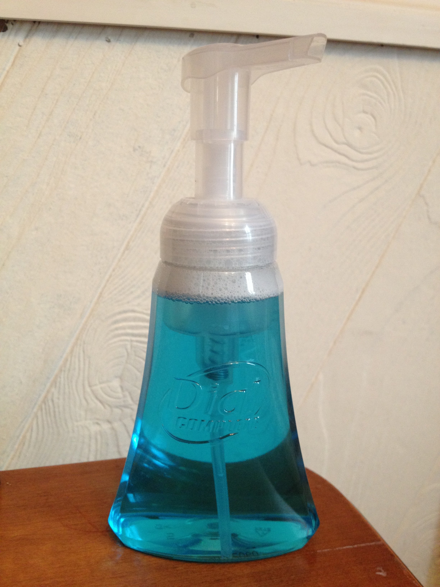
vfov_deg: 52.6
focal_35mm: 35
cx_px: 220
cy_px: 294
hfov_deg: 40.7
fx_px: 593
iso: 160
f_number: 2.4
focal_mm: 4.28
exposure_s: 1/20
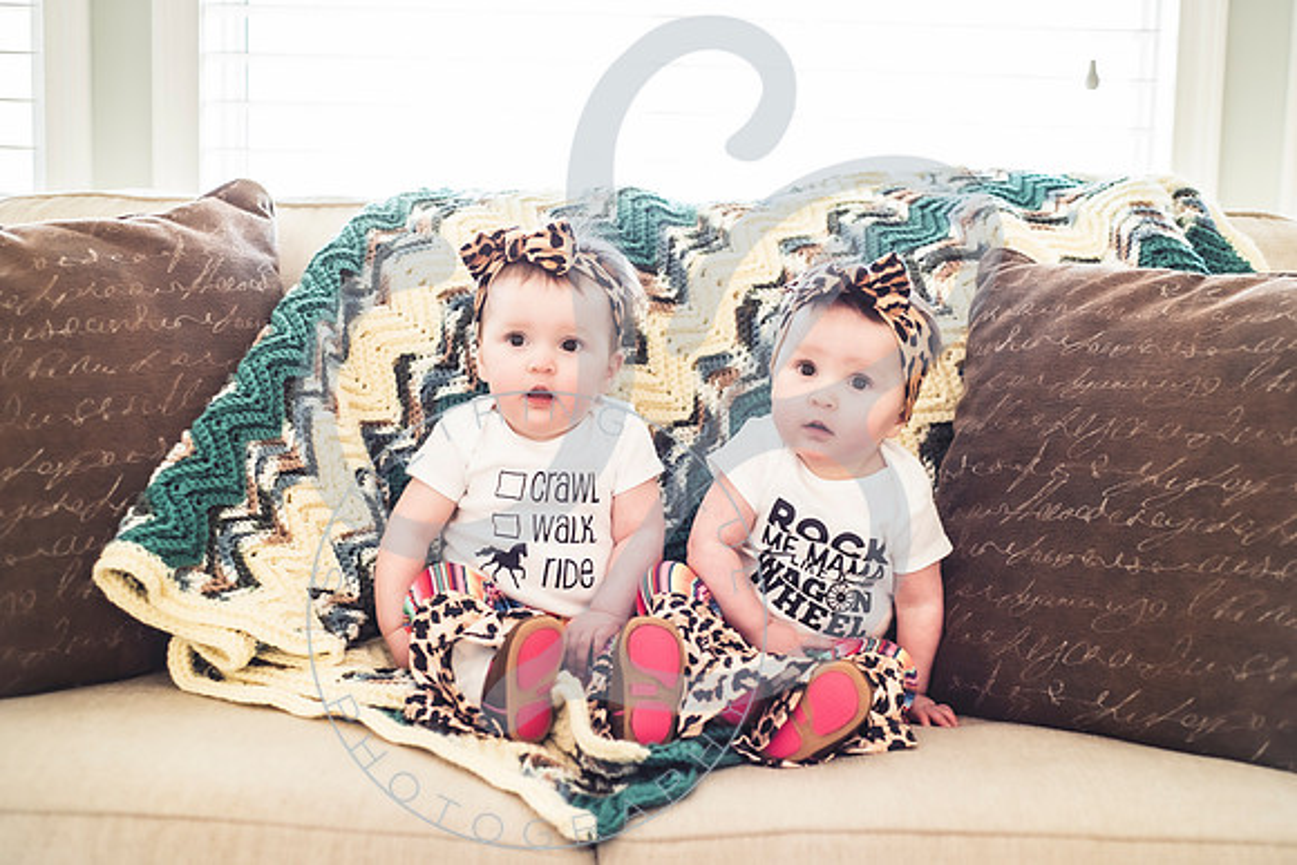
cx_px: 648
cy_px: 432
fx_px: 1829
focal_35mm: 51
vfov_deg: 26.6
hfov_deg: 39.1
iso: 1000
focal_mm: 50
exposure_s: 1/125
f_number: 2.8
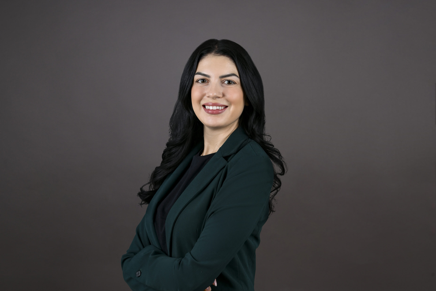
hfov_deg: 47.4
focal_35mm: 41
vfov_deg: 32.7
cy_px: 146
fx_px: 497
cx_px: 218
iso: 100
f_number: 8
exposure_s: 1/160
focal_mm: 41
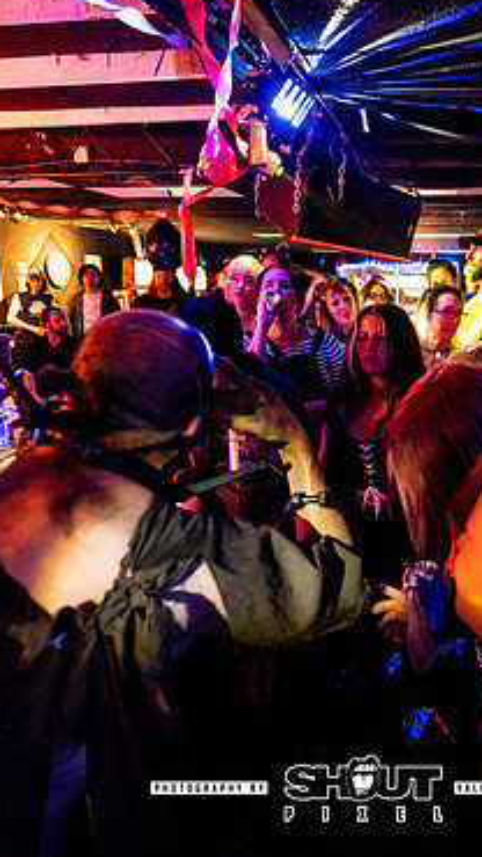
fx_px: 523
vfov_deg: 78.7
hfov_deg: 47.4
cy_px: 413
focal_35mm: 23
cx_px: 368
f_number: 2.8
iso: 2500
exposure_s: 1/200
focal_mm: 14
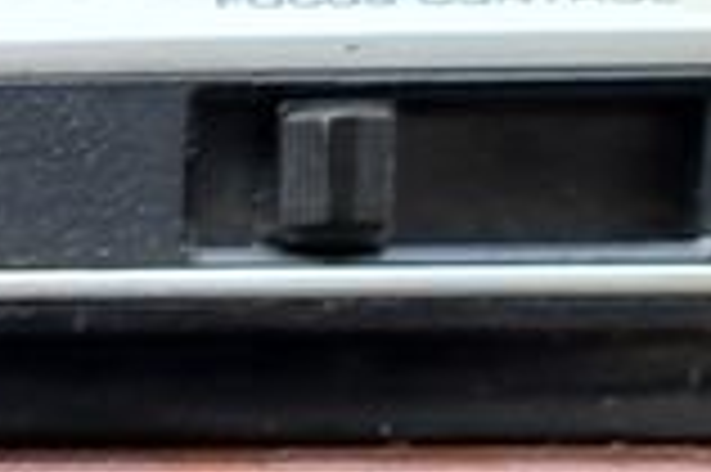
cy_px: 796
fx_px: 3255
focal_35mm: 165
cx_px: -918
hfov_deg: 10.8
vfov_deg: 8.1
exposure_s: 1/50
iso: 40
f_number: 1.8
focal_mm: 4.65
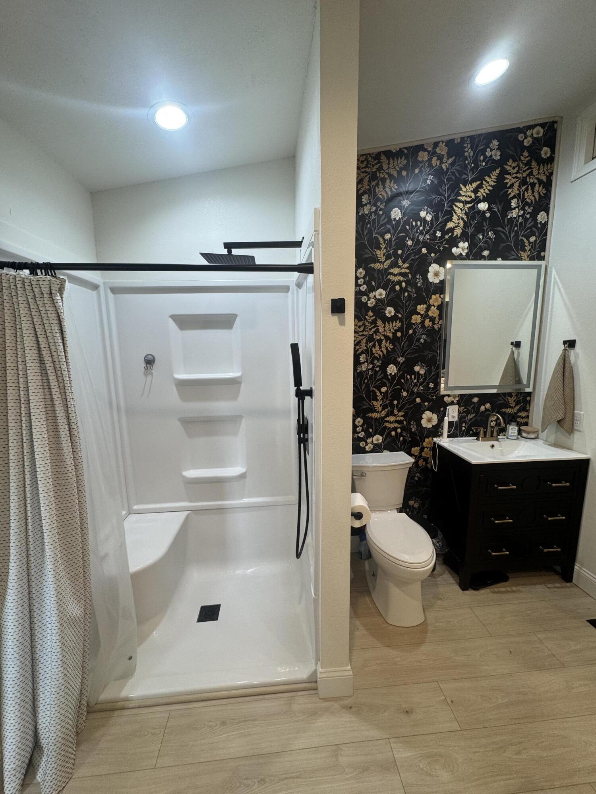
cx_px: 298
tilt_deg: -8.5
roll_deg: +1.6
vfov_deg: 102.1
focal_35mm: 14
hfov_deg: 85.7
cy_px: 397
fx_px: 321
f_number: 2.2
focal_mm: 2.22
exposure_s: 1/120
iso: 125
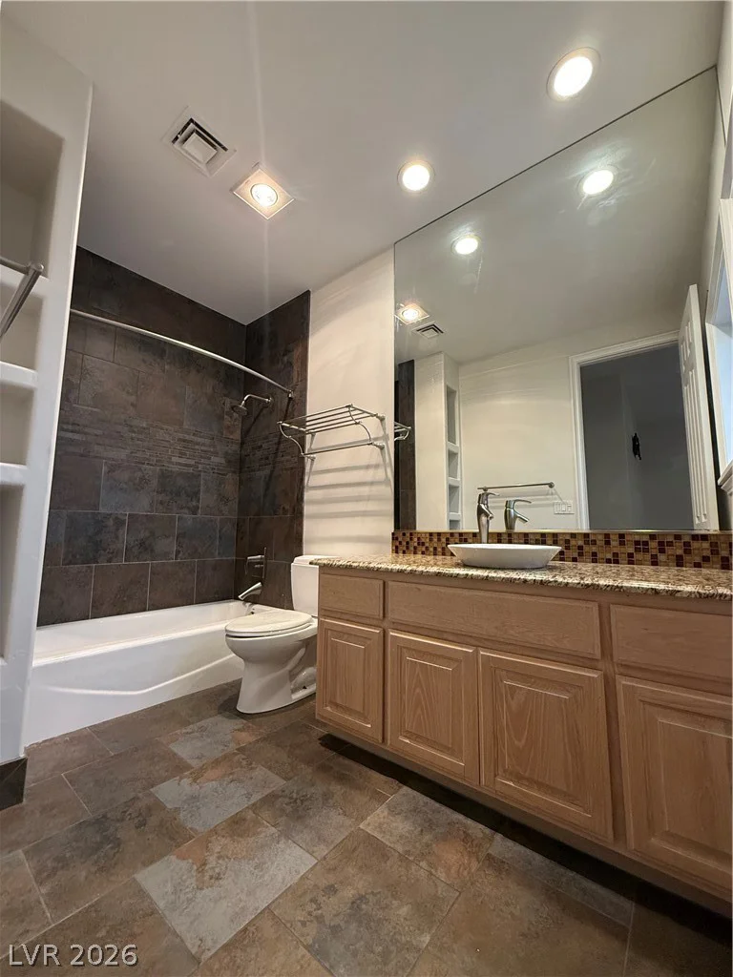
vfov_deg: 102.1
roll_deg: -0.7
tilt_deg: +7.3
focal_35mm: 14
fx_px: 395
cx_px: 366
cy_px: 488
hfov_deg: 85.7
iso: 320
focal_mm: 2.22
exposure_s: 1/120
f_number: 2.2
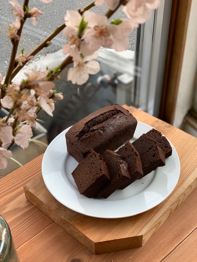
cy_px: 131
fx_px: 395
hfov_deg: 28.0
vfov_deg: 36.8
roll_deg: +1.4
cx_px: 98
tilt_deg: -40.5
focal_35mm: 52
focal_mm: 6
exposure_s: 1/122
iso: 64
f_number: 2.4
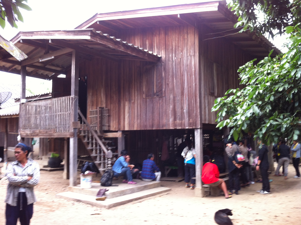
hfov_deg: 52.7
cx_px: 150
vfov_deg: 40.6
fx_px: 304
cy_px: 112
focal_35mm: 35
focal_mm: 3.85
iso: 80
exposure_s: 1/24
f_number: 2.8
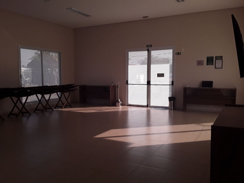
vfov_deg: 45.4
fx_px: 219
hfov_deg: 58.4
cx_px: 122
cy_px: 92
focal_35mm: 31
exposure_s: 1/675
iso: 40
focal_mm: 3.3
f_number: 2.2
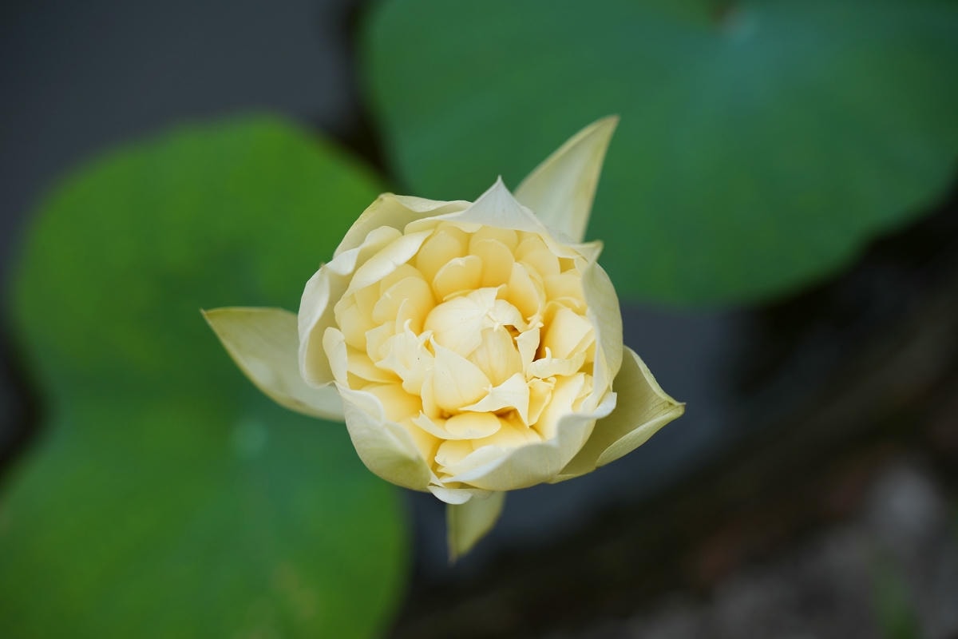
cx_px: 479
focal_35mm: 75
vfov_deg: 18.2
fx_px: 1996
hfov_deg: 27.0
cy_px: 320
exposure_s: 1/100
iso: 100
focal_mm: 75
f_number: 4.5
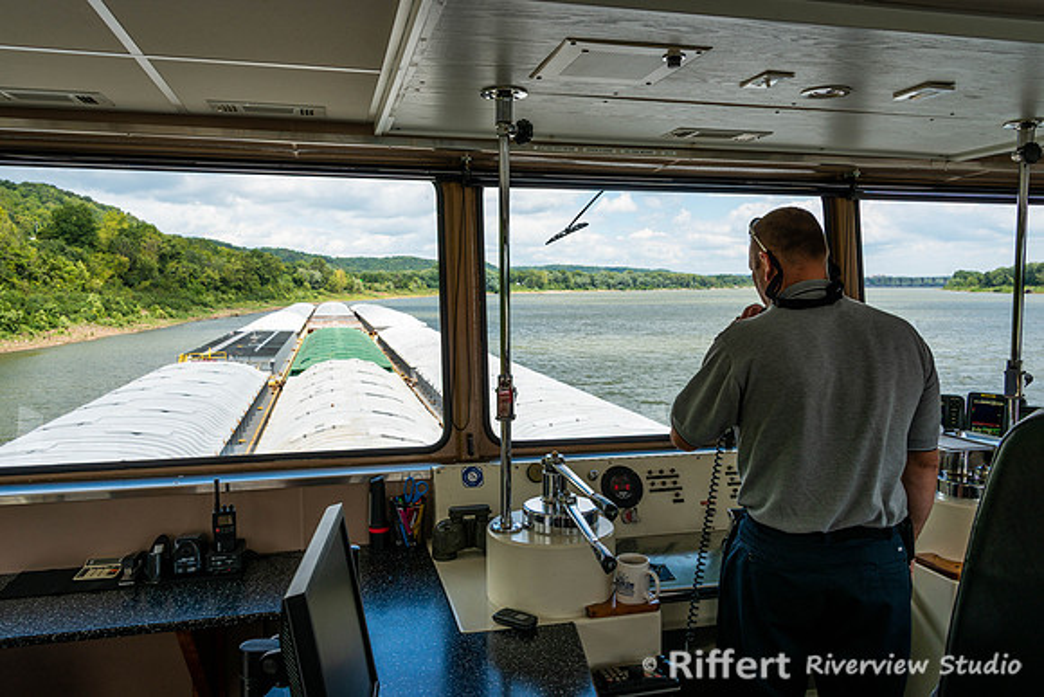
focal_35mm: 28
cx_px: 522
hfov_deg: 65.5
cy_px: 348
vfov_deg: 46.4
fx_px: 812
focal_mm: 28
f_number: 10
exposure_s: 1/125
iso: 100
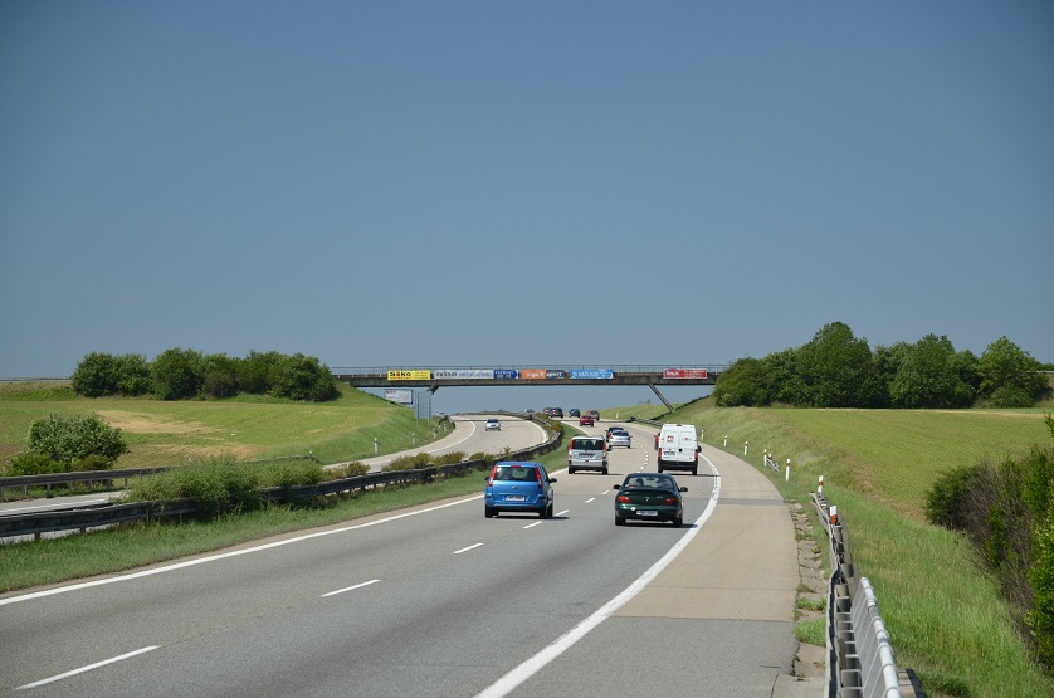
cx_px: 527
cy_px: 349
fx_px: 3725
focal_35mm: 128
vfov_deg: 10.7
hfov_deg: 16.1
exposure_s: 1/500
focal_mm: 85
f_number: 5.6
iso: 200
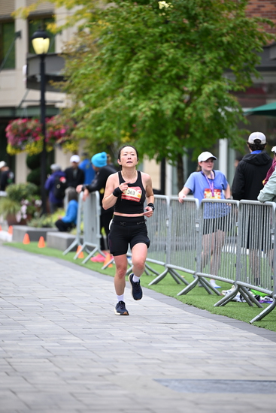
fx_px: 2298
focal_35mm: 200
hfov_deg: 6.9
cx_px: 138
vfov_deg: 10.3
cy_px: 206
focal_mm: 200
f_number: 2.8
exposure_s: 1/2000
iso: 640
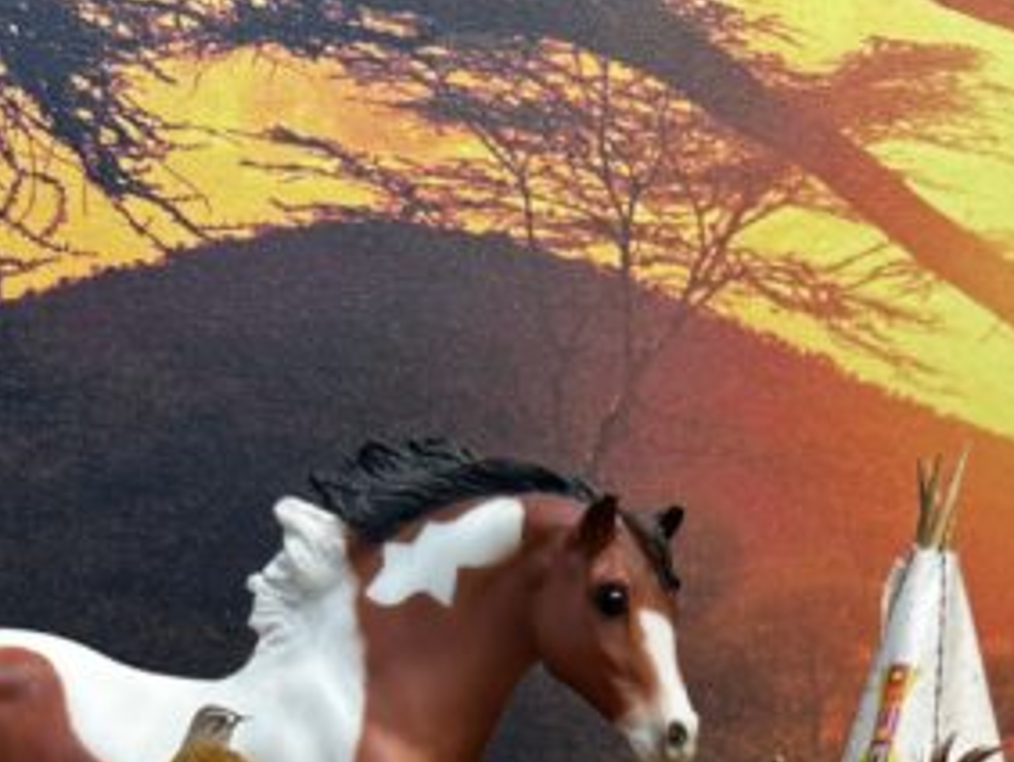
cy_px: 654
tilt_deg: -15.4
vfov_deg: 39.5
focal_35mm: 34
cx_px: 536
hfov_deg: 53.9
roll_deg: -3.3
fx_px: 997
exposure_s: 1/100
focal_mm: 6.86
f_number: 1.78
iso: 100
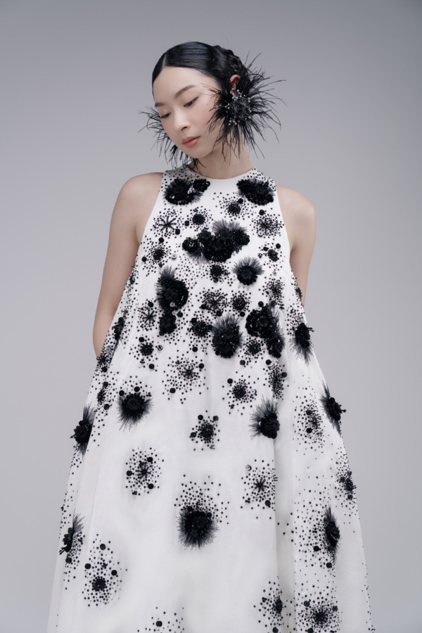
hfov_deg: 22.6
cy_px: 316
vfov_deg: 33.4
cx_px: 211
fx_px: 1055
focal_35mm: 60
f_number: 4
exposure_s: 1/100
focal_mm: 60
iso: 160
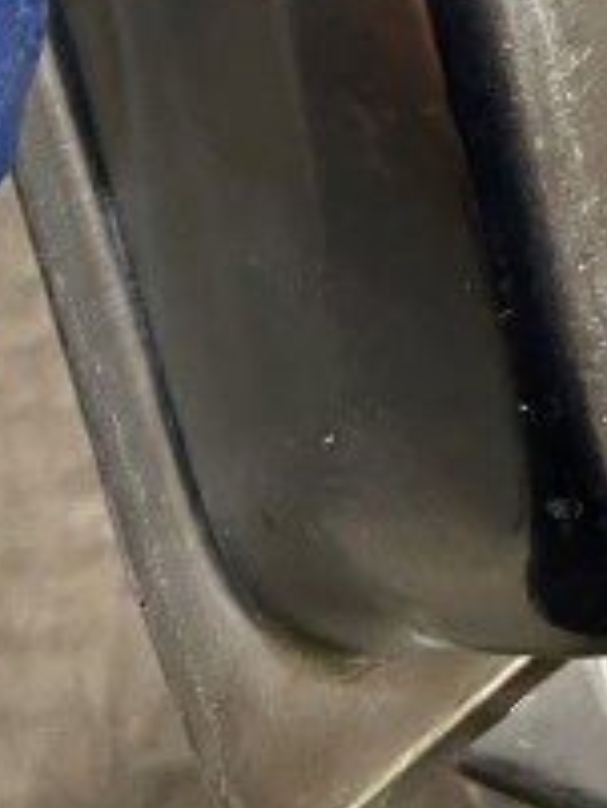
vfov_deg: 15.5
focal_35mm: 105
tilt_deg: -28.8
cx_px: 1037
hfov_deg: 13.0
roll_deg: +5.9
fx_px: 2452
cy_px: -738
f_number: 1.6
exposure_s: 1/60
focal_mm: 4.2
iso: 200
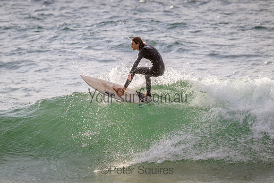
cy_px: 88
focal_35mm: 830
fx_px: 6318
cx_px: 142
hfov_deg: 2.5
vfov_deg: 1.7
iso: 720
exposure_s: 1/2000
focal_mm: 800
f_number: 11
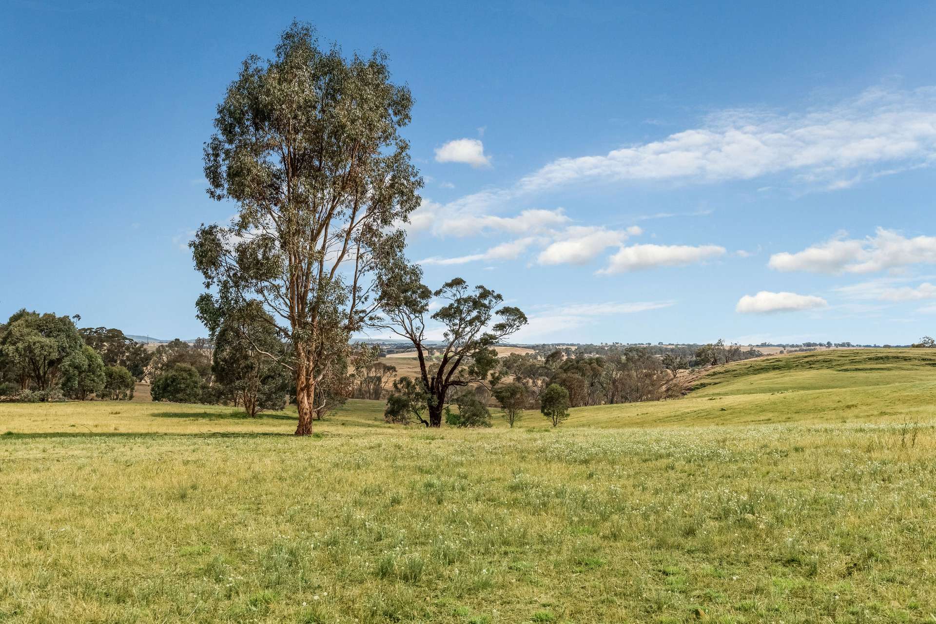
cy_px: 312
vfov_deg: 41.1
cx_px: 468
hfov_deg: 58.7
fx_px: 832
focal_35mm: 32
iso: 200
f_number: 6.3
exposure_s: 1/1250
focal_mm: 32
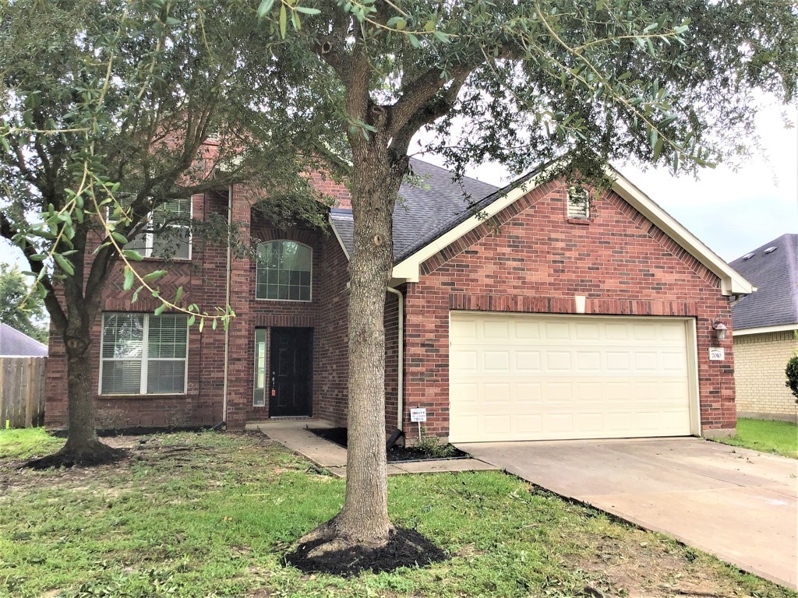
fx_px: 715
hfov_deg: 58.4
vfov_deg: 45.4
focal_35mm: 31
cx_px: 399
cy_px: 299
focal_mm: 3.3
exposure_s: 1/275
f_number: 2.4
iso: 25
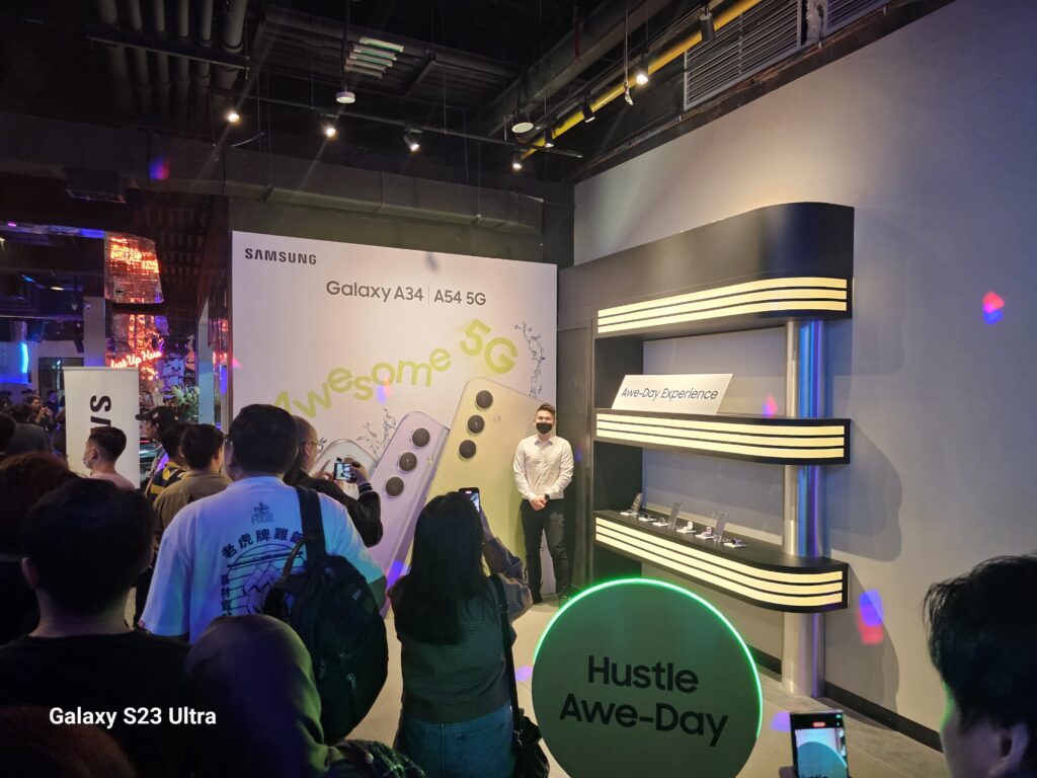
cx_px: 518
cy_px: 389
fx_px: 689
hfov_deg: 73.9
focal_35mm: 23
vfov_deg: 58.9
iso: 640
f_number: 1.7
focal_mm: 6.3
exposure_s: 1/100
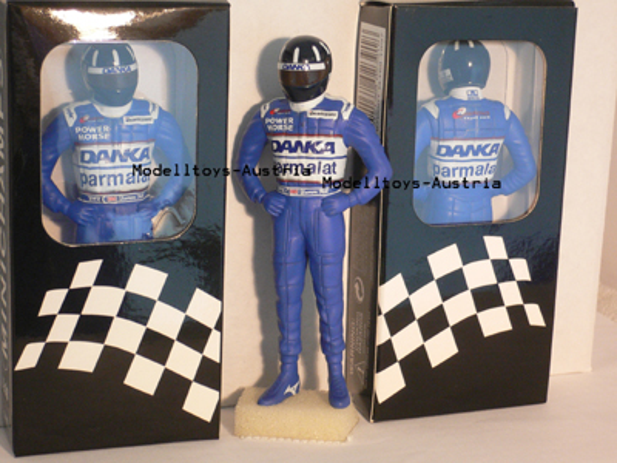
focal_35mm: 74
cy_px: 232
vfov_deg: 19.9
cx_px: 308
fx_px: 1319
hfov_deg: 26.3
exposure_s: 1/10
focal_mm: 12.3
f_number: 4.2
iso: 200
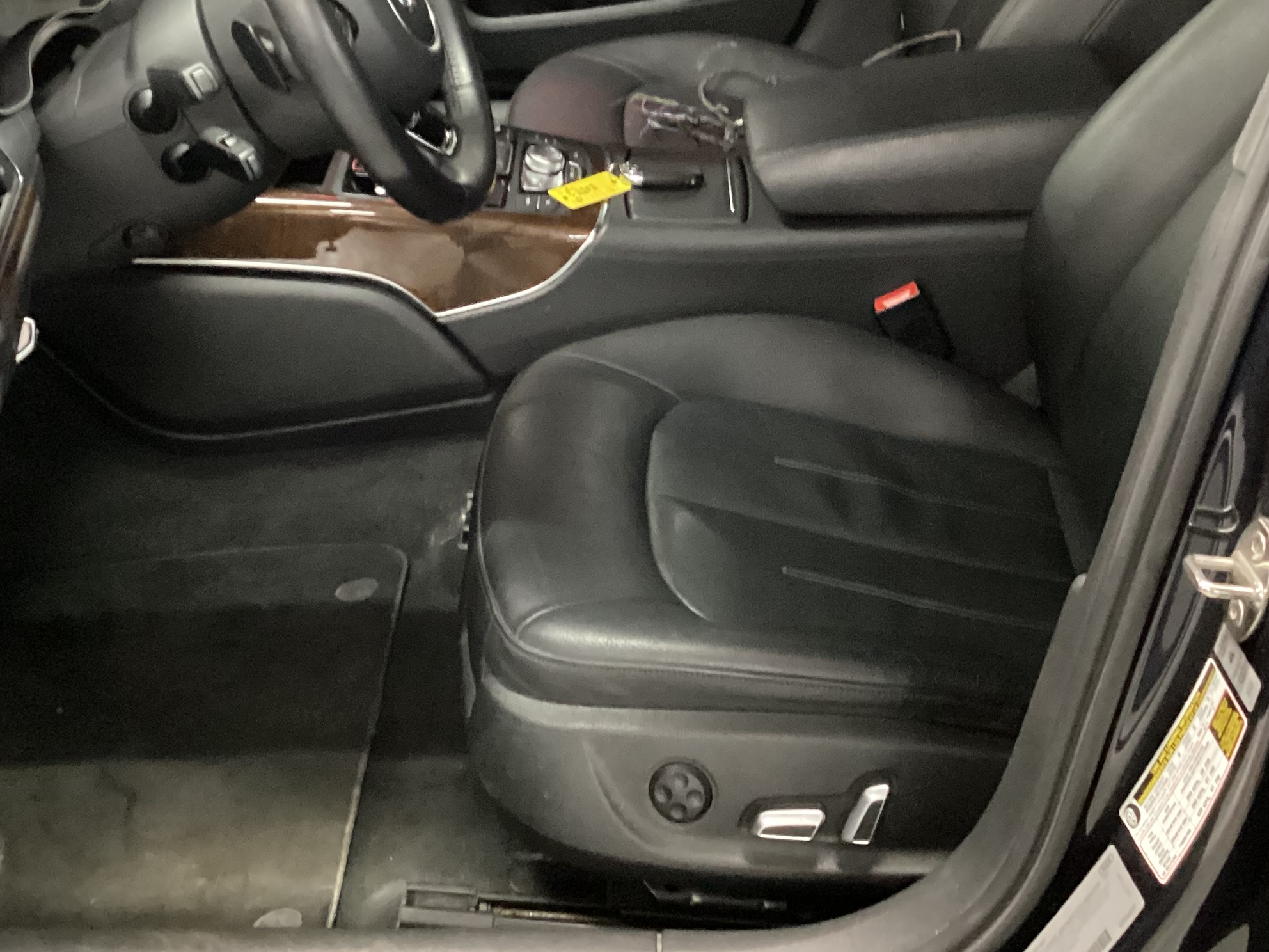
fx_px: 1870
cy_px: 262
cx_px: 571
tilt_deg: -28.0
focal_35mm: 51
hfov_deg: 37.5
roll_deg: +0.0
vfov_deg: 28.2
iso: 640
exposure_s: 1/17
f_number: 2.4
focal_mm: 3.3
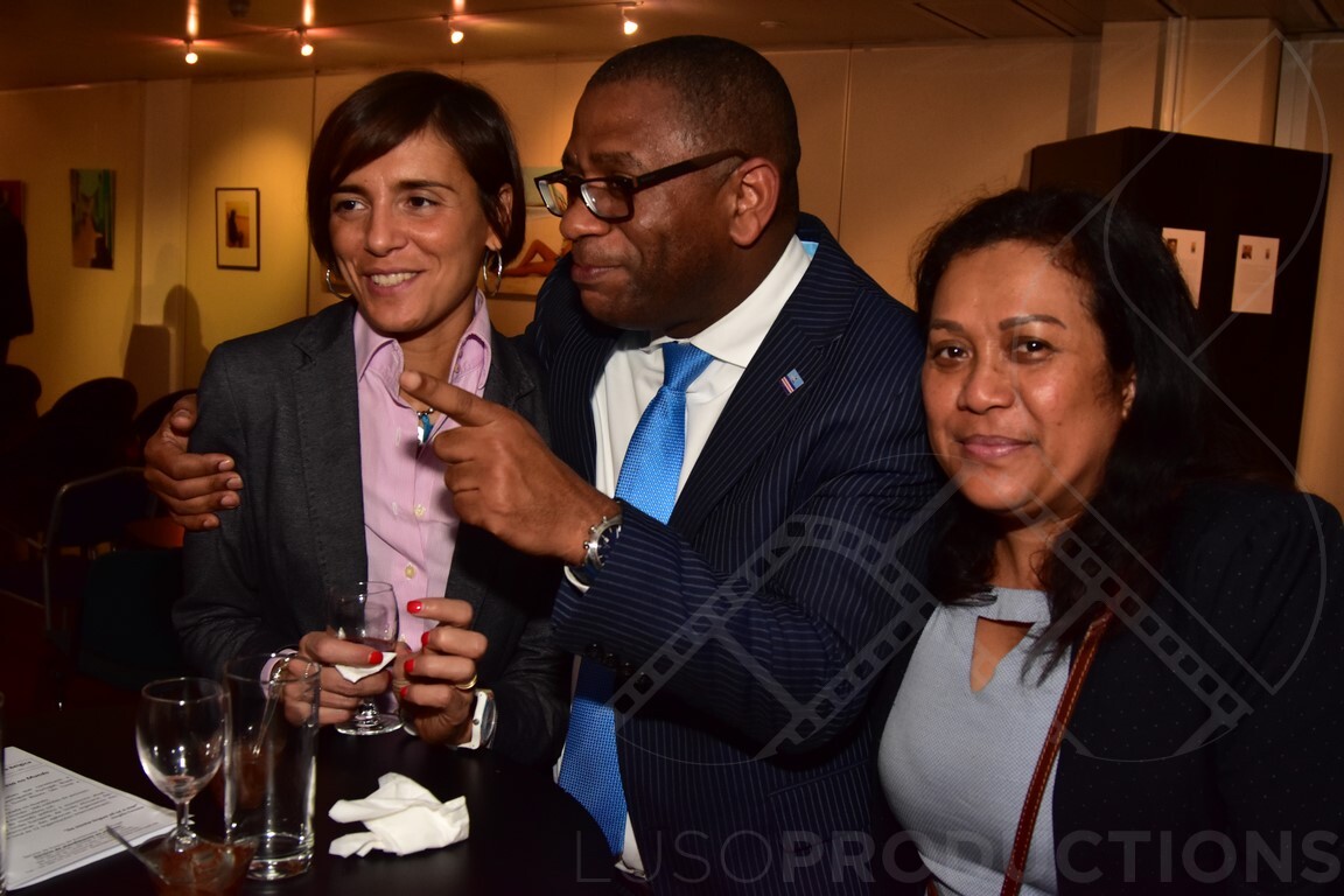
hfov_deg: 53.1
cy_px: 448
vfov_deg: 36.9
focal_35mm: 36
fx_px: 1344
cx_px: 672
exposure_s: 1/160
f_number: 5.6
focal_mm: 24
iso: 1250
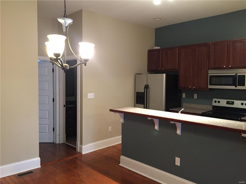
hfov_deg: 61.7
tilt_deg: -3.9
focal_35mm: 29
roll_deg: -1.7
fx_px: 206
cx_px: 123
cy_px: 92
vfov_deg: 48.2
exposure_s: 1/20
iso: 250
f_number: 2.2
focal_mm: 4.15
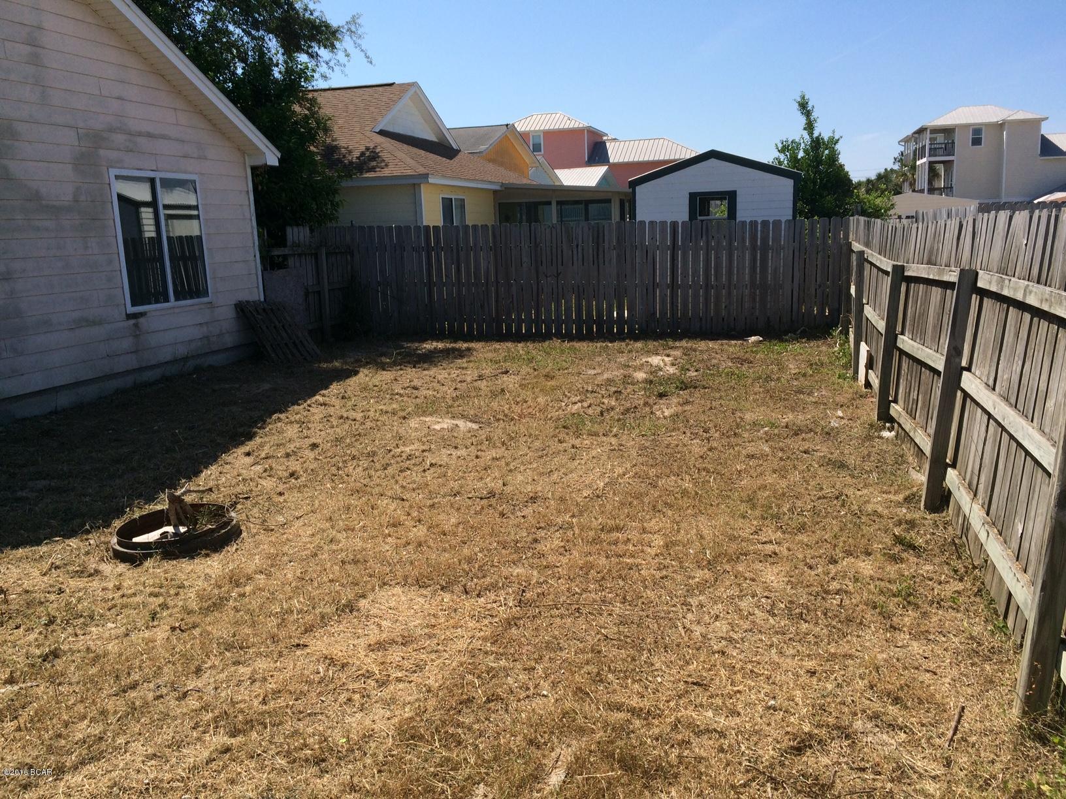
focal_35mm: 29
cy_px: 400
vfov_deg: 48.2
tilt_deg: -12.3
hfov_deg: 61.7
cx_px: 533
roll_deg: +1.3
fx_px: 893
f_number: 2.2
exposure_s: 1/2160
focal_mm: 4.15
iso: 32
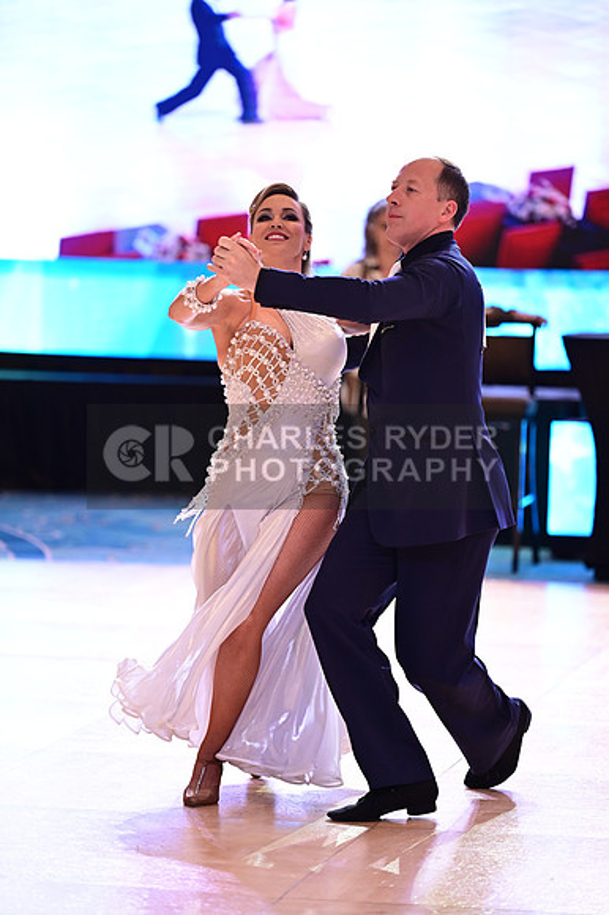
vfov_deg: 12.1
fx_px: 4319
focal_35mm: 170
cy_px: 458
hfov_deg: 8.1
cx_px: 304
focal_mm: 170
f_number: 2.8
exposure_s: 1/250
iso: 1600
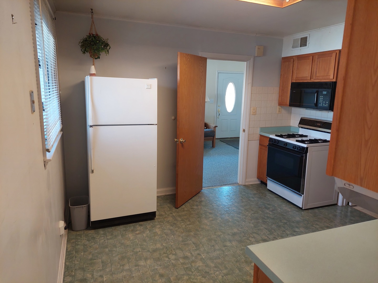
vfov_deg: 56.8
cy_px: 142
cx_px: 189
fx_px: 262
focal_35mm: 24
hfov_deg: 71.6
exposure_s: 1/60
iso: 200
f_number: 1.8
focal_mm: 5.23
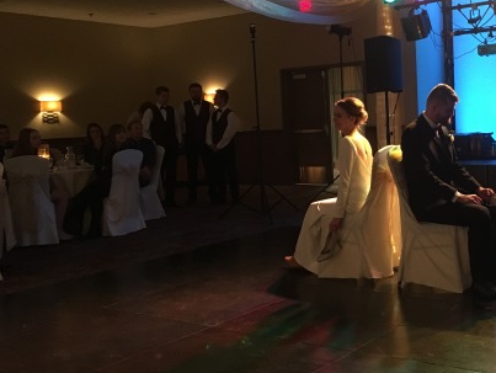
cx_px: 393
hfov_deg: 39.7
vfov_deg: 31.5
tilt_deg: -1.7
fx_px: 660
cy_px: 153
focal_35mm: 46
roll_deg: +3.9
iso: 250
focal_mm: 4.15
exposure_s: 1/15
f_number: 2.2
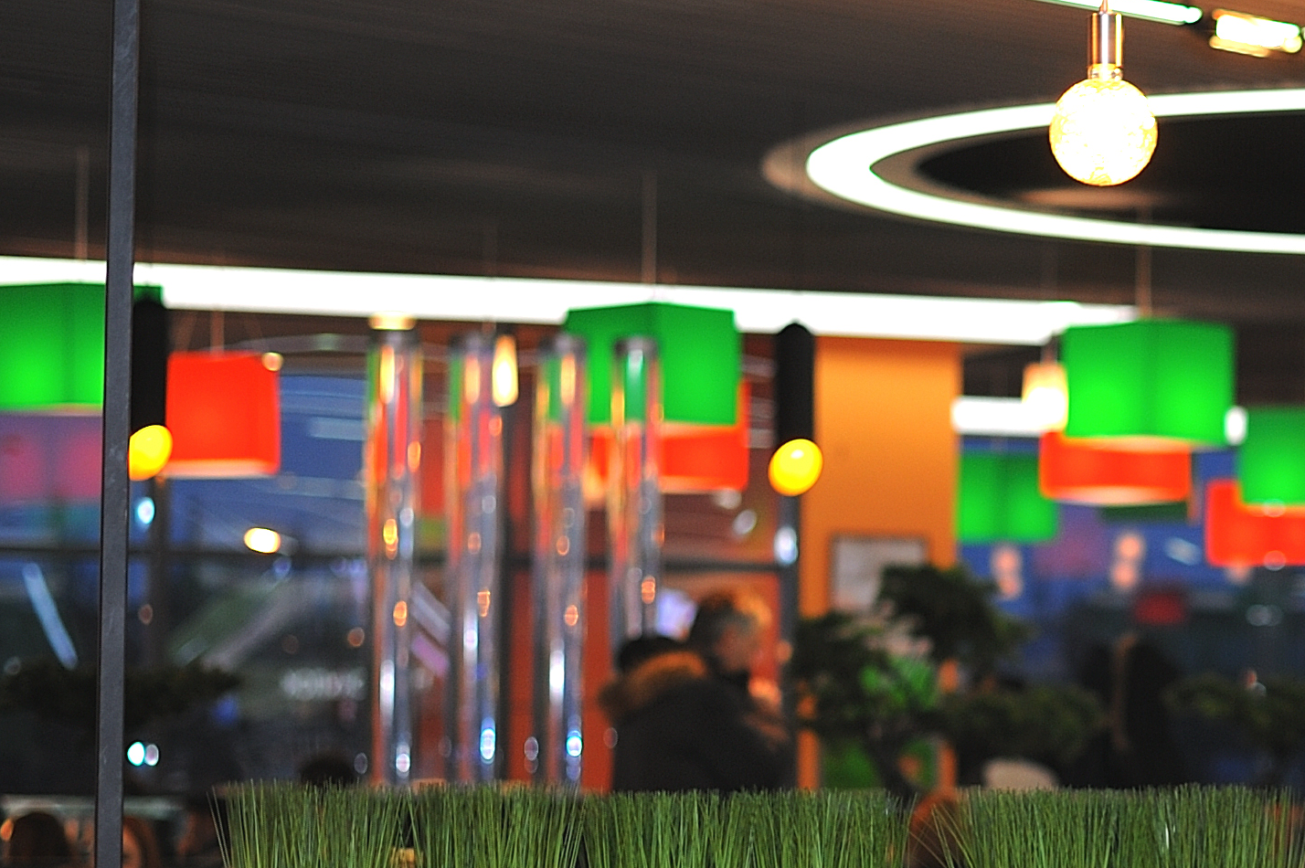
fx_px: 5397
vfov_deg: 9.2
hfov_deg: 13.5
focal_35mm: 149
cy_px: 697
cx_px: 1385
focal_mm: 50
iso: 200
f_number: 2
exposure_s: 1/160
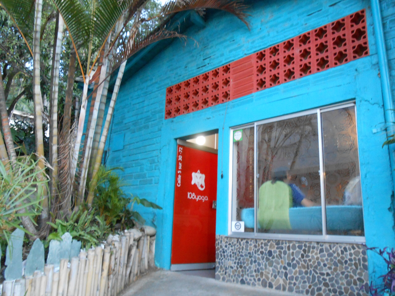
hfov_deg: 60.0
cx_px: 198
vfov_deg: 46.8
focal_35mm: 30
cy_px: 148
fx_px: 342
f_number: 3.8
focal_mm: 5.3
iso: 400
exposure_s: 1/6
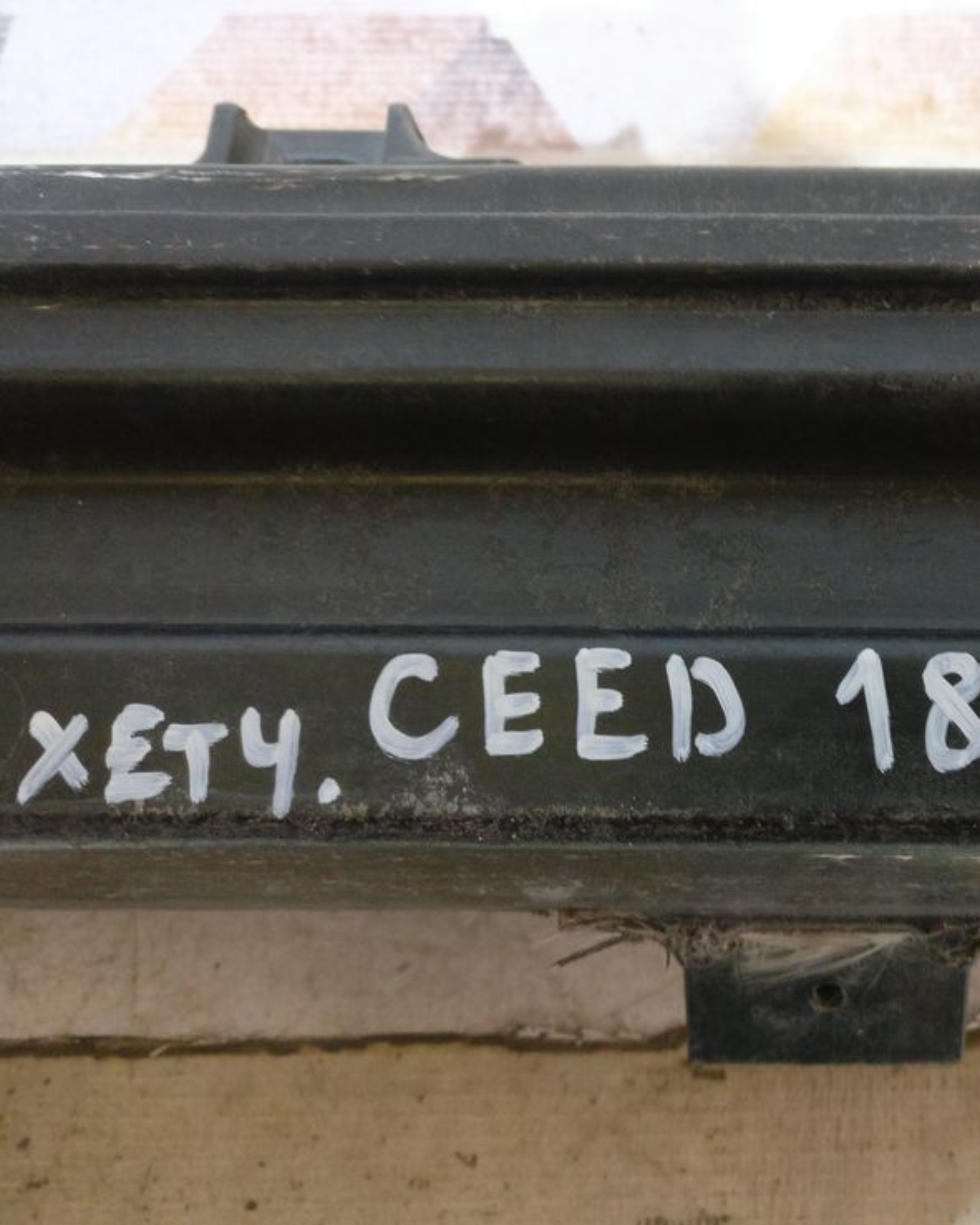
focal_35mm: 37
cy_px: 608
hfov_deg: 38.2
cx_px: 826
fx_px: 1342
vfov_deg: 49.1
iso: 1250
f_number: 2
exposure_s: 1/17
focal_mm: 4.26
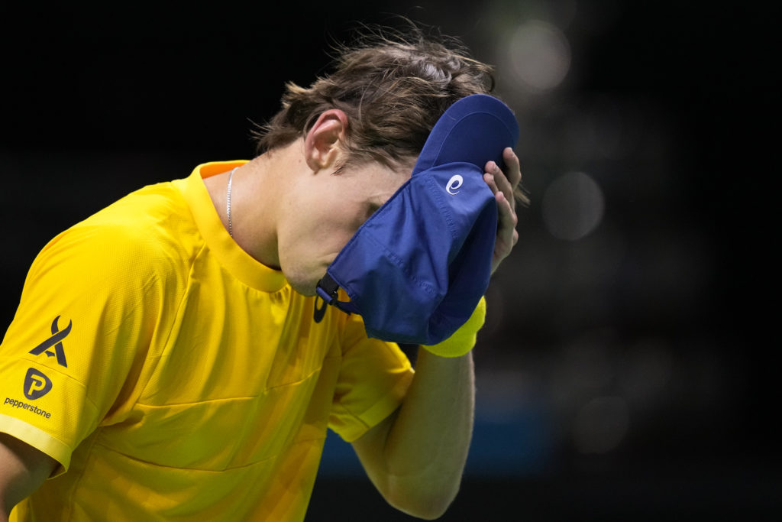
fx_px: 8690
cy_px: 261
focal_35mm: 400
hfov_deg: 5.2
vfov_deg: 3.4
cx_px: 391
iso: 4000
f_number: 2.8
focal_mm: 400
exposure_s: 1/1600
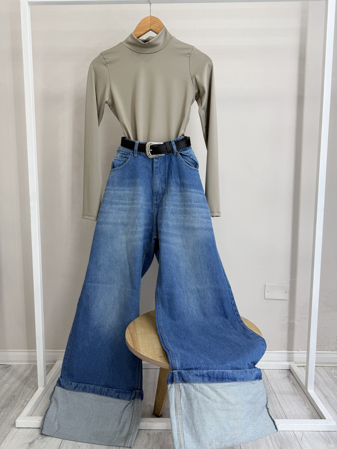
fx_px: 312
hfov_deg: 56.8
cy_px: 224
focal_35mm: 24
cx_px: 168
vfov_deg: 71.6
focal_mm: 6.76
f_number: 1.78
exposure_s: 1/100
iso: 50
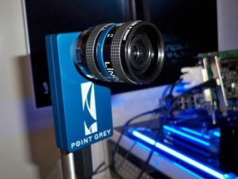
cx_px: 94
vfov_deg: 32.9
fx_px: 303
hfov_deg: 42.7
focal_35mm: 44
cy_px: 87
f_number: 3.1
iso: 200
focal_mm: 6.3
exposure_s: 1/60
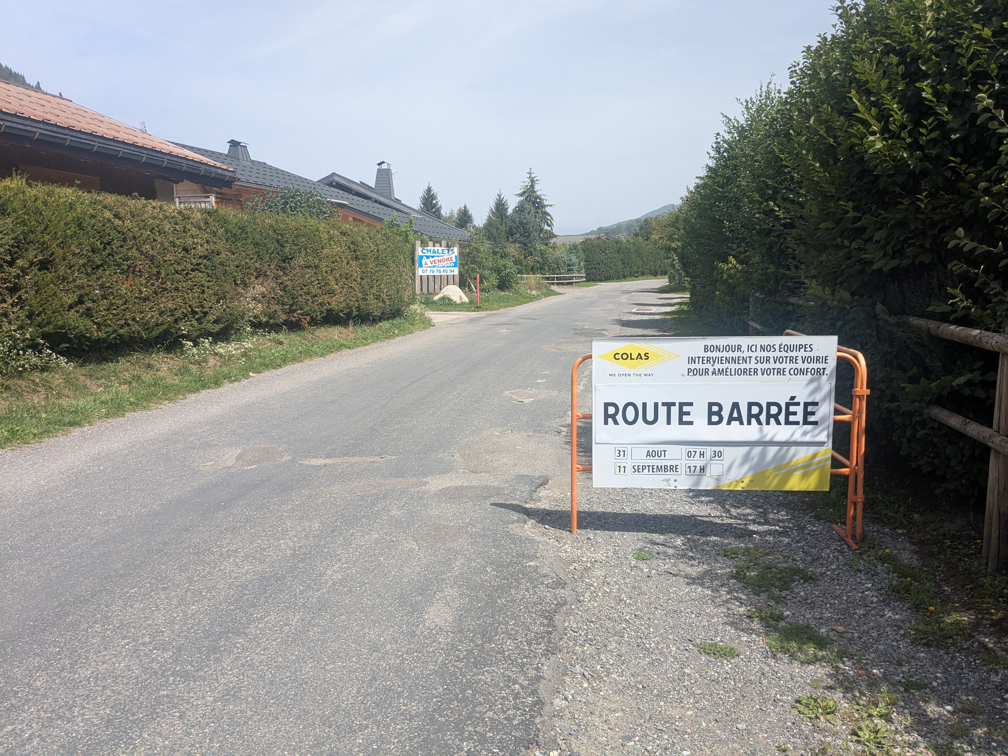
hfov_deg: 65.3
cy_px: 378
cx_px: 504
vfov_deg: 51.4
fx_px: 786
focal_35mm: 27
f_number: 1.73
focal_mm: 4.38
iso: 81
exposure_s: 1/2924
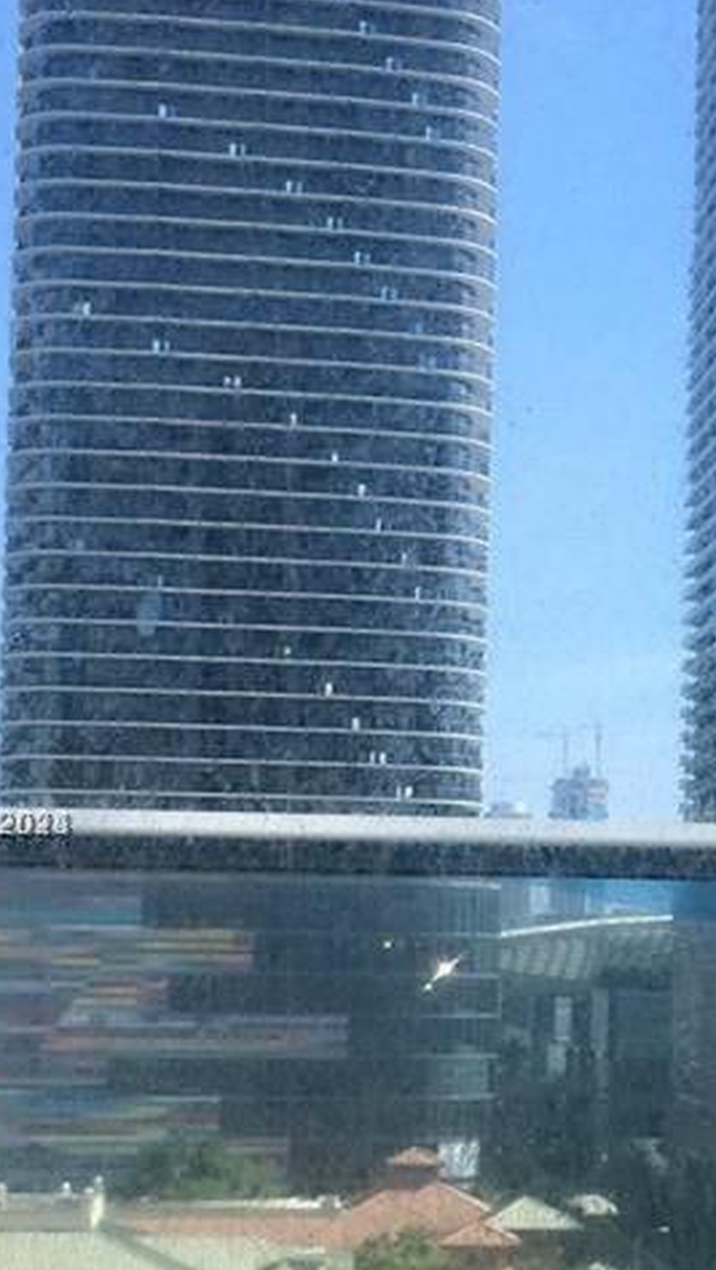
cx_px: 786
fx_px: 2697
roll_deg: -0.2
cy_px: 825
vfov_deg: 26.4
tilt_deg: +4.1
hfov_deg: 14.8
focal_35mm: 80
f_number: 2.2
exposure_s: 1/610
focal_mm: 4.15
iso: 25
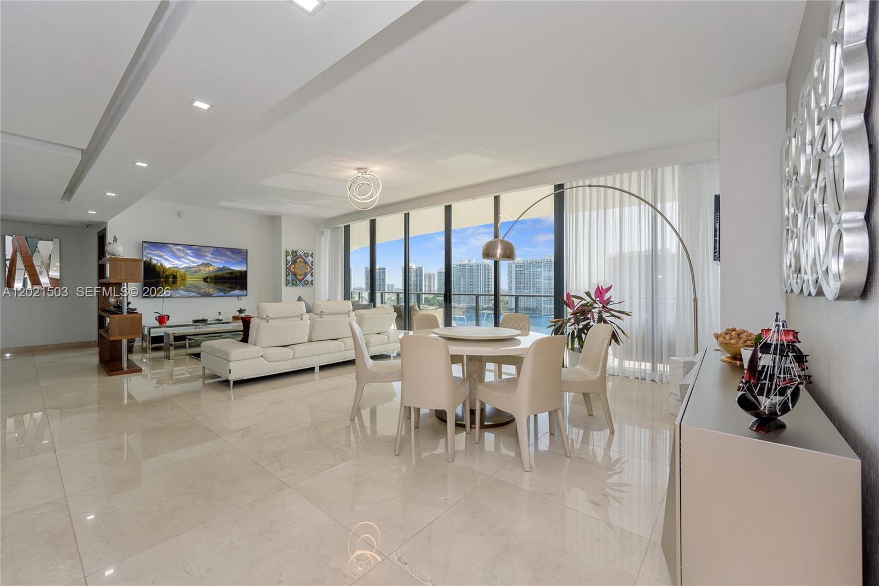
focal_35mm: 14
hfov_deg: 104.3
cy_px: 293
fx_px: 342
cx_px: 440
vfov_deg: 81.2
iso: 160
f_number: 8
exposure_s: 1/60
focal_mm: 14
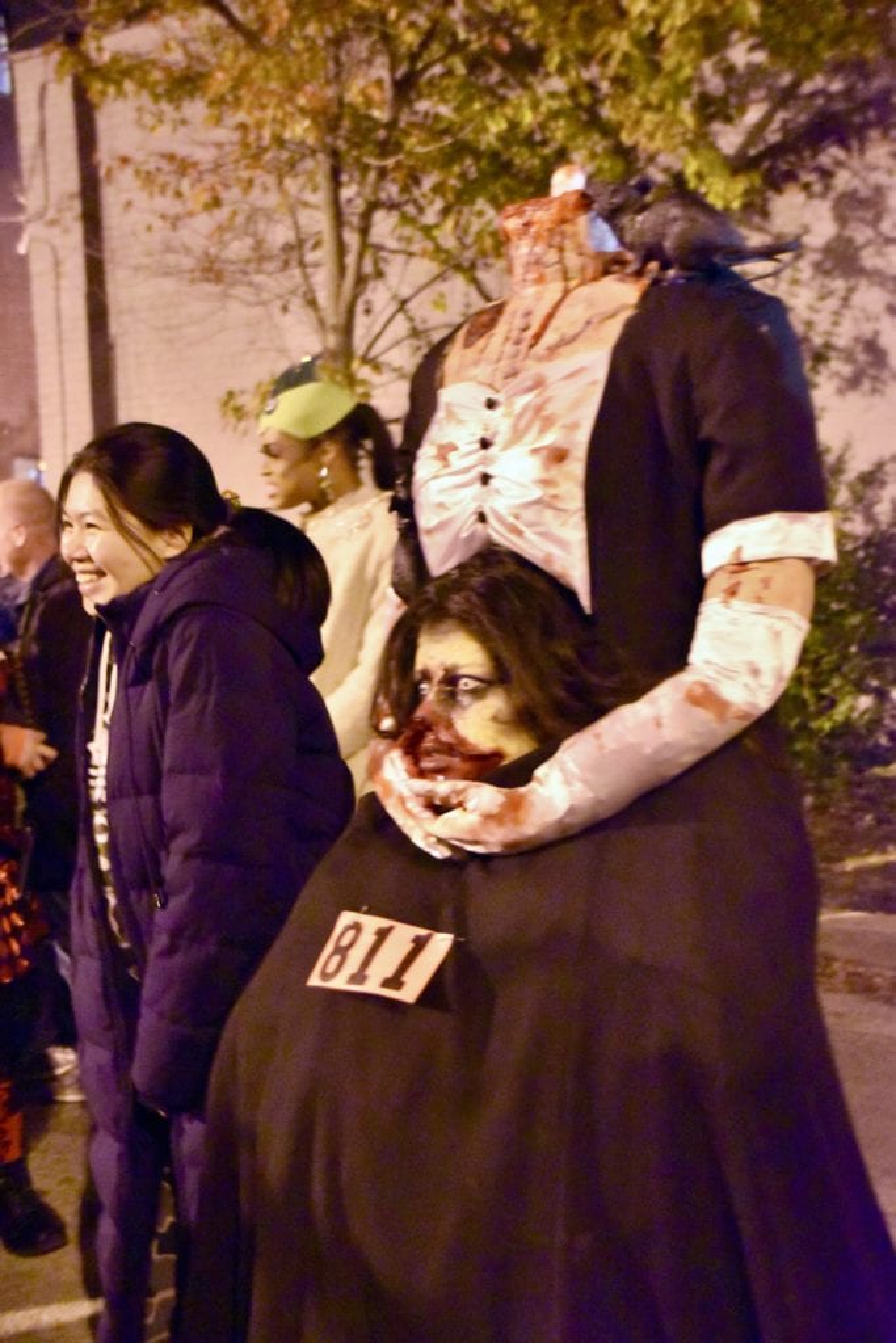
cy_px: 672
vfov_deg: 41.1
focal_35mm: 48
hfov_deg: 28.1
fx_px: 1791
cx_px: 448
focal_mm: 32
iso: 12800
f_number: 4.2
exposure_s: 1/40
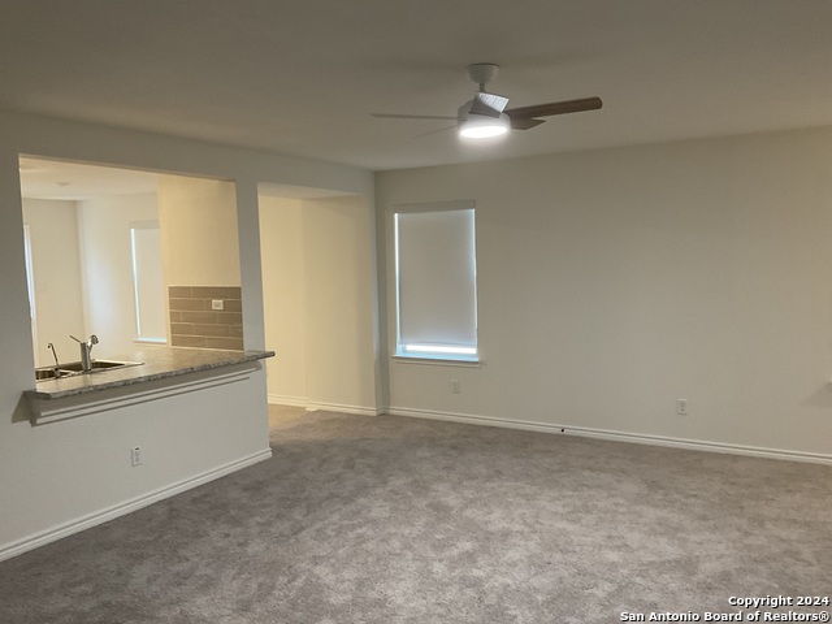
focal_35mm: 29
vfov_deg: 48.2
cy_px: 312
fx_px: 697
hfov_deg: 61.7
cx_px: 416
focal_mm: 3
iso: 125
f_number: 1.8
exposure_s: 1/60
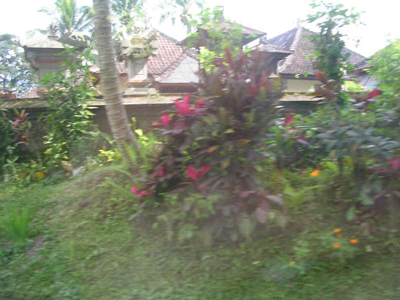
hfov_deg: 49.0
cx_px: 200
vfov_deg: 37.7
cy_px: 150
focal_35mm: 38
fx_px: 439
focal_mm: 5.8
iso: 50
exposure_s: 1/45.8
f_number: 2.8
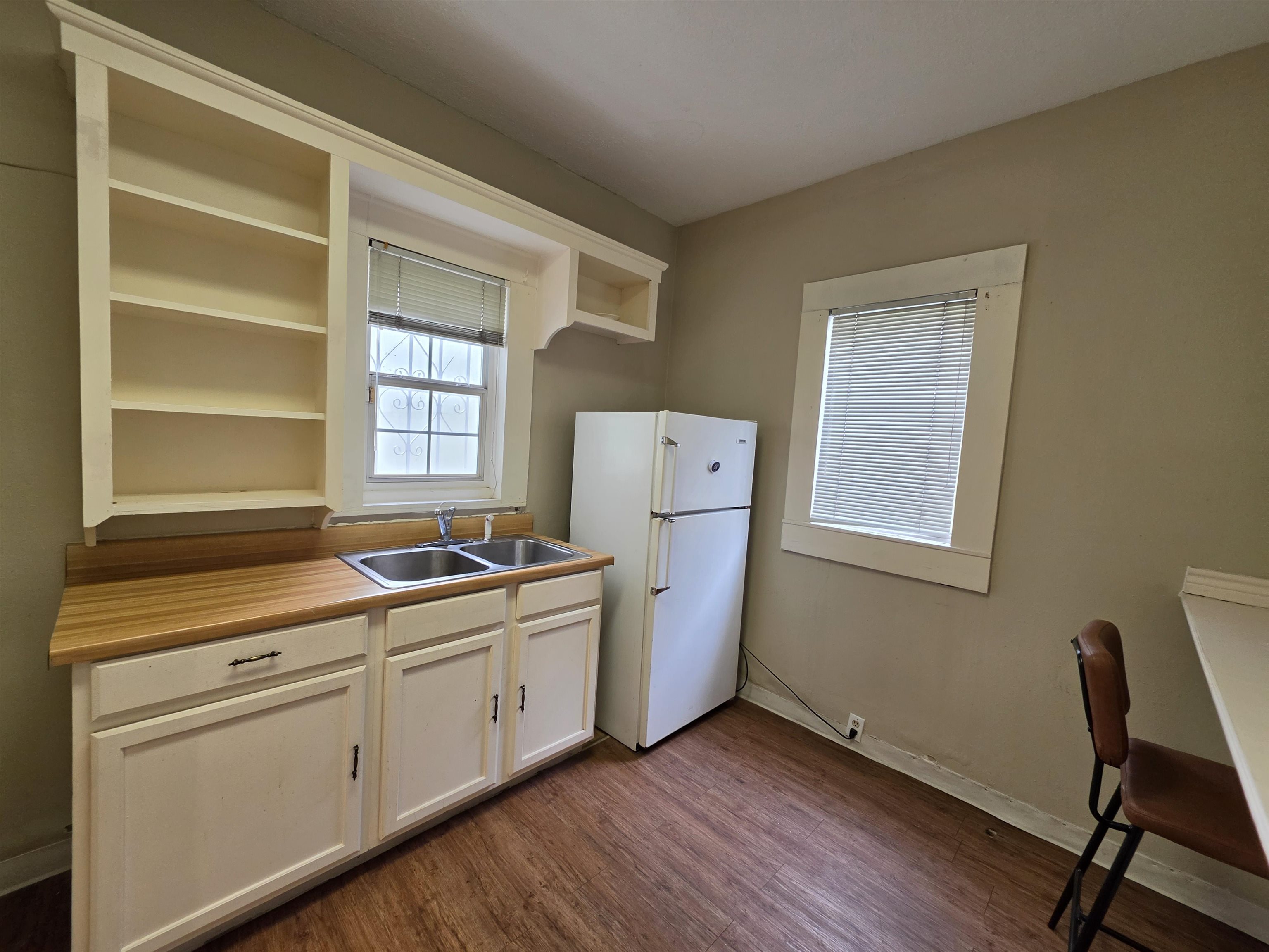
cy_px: 476
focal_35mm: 13
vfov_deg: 89.9
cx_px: 634
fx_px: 477
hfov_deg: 106.2
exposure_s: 1/120
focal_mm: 2.2
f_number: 1.9
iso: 125
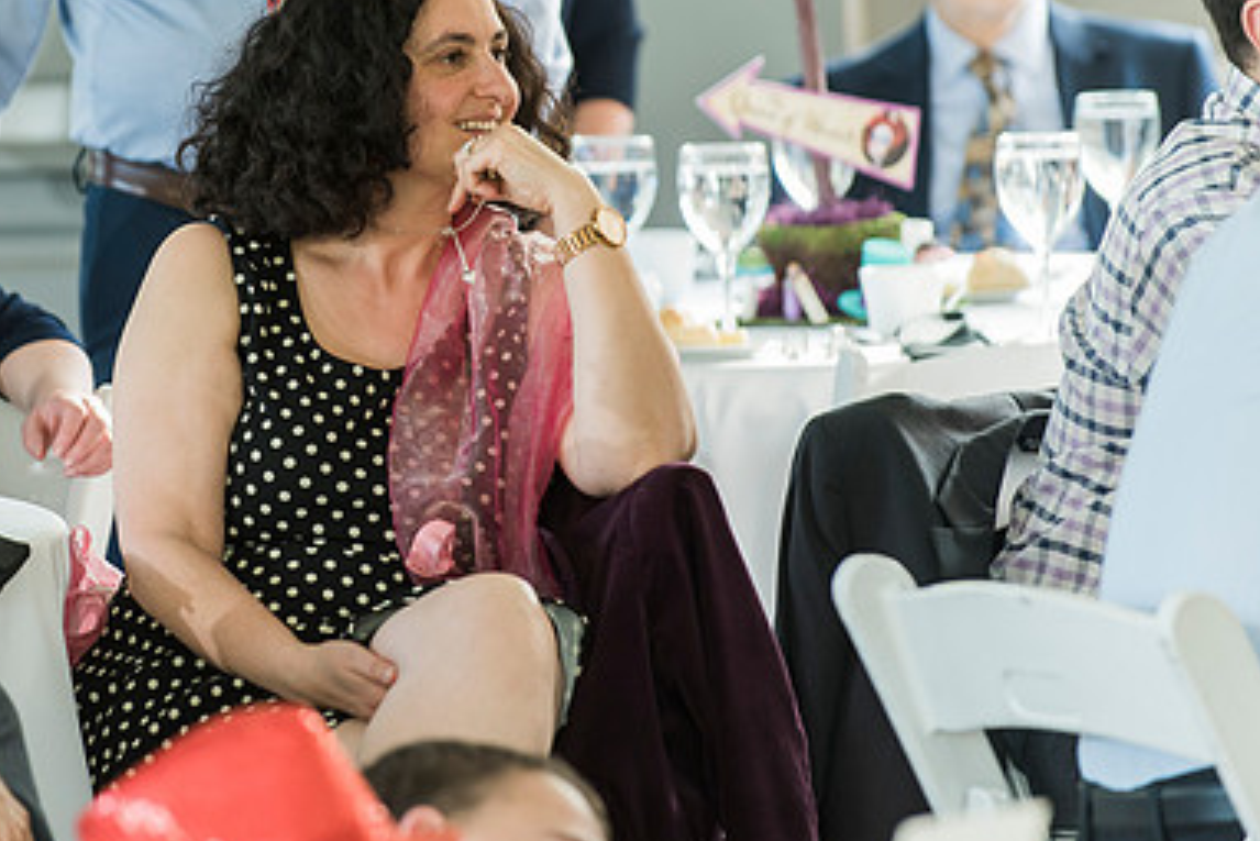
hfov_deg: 6.8
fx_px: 10643
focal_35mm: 304
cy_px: 236
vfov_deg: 4.5
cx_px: 376
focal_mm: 200
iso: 640
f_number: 4
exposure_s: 1/160
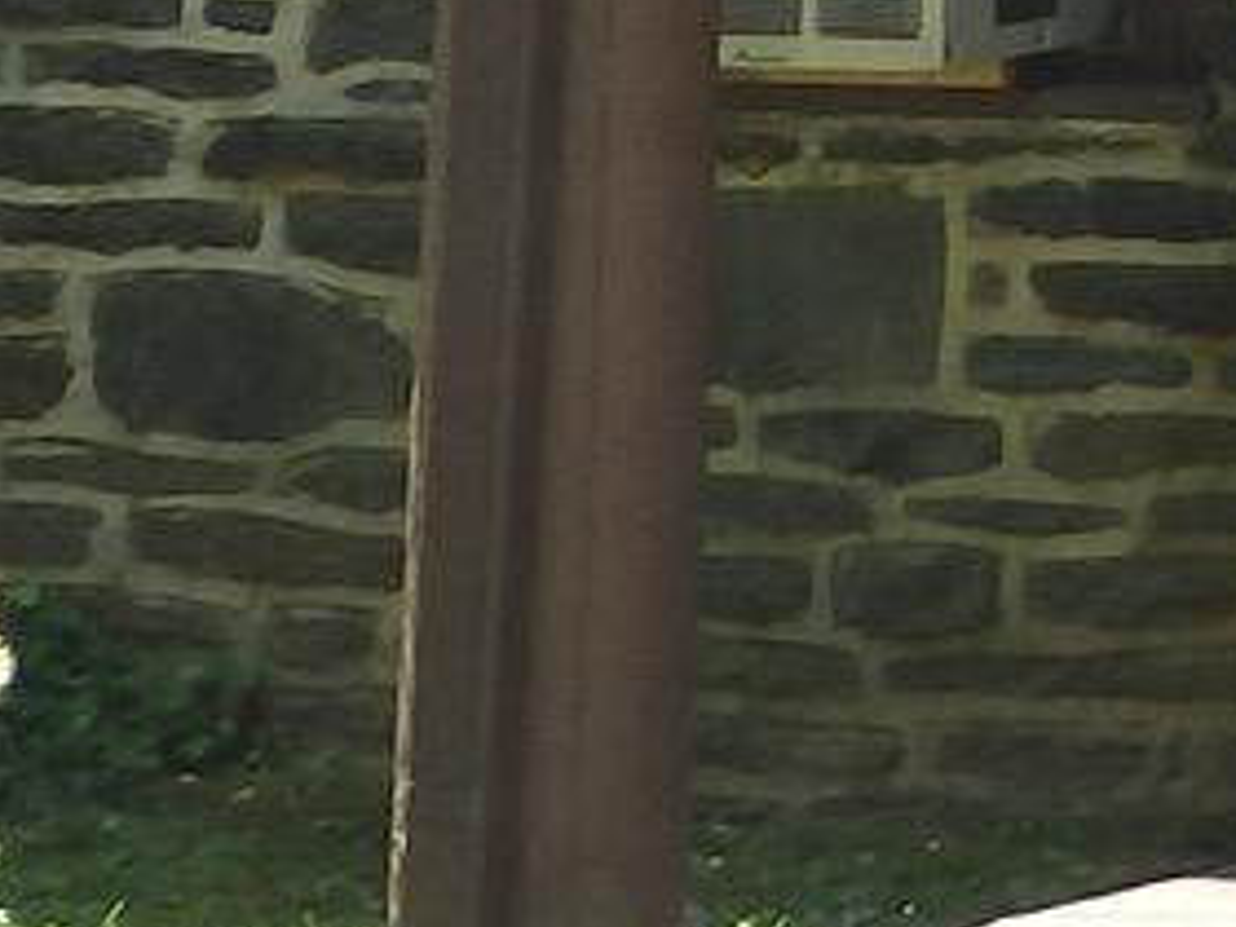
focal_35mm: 271
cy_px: -1651
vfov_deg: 5.2
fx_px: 9676
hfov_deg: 6.8
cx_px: 3240
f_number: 3.6
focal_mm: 6.6
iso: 125
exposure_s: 1/250
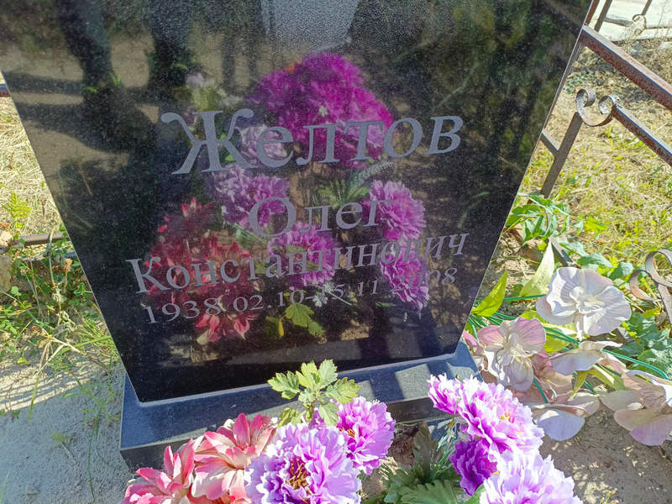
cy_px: 252
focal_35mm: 25
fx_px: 485
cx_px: 336
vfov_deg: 54.9
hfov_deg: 69.4
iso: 112
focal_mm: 4.76
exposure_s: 1/446
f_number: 1.69
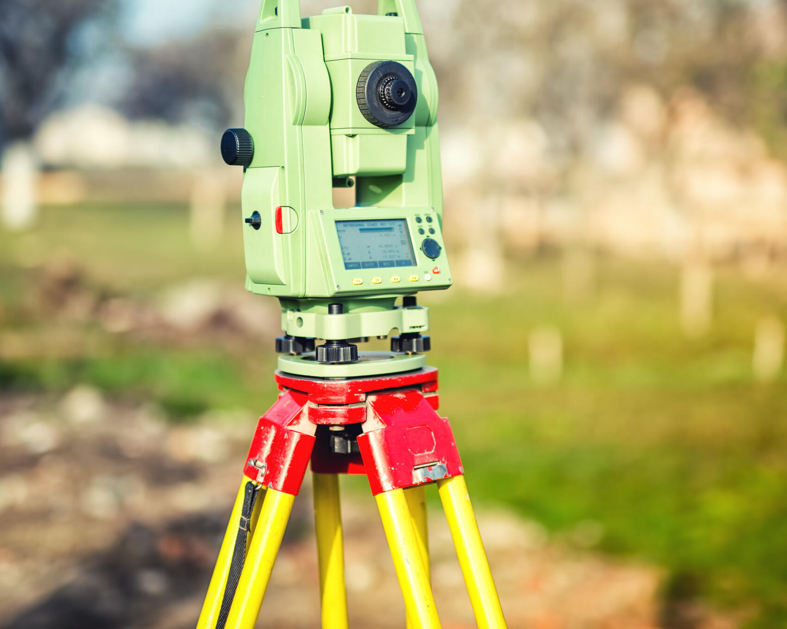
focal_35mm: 71
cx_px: 423
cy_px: 266
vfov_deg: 21.5
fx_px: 1654
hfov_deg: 26.8
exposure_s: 1/4000
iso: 100
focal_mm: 50
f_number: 1.4
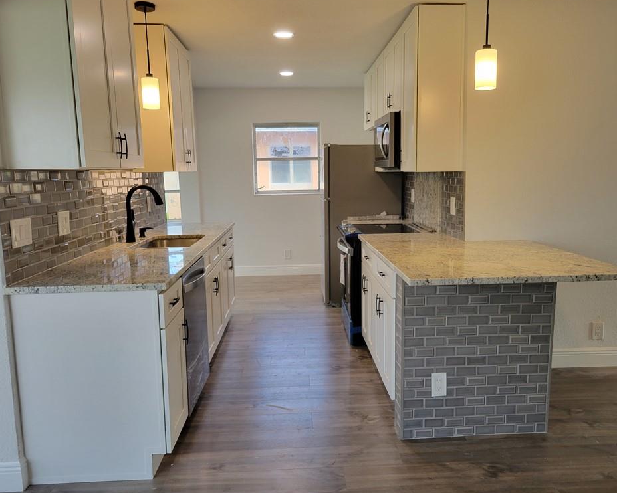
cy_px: 245
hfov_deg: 62.2
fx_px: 511
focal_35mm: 28
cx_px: 330
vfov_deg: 51.5
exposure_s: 1/120
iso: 125
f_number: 1.8
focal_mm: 5.4
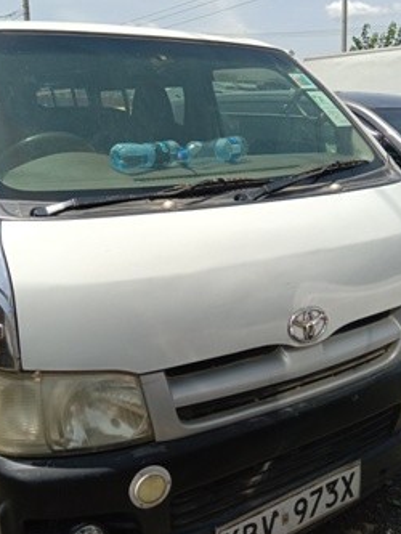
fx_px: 540
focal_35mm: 35
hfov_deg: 40.6
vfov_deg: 52.5
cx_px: 172
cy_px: 241
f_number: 2.2
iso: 100
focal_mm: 3.65
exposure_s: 1/1136
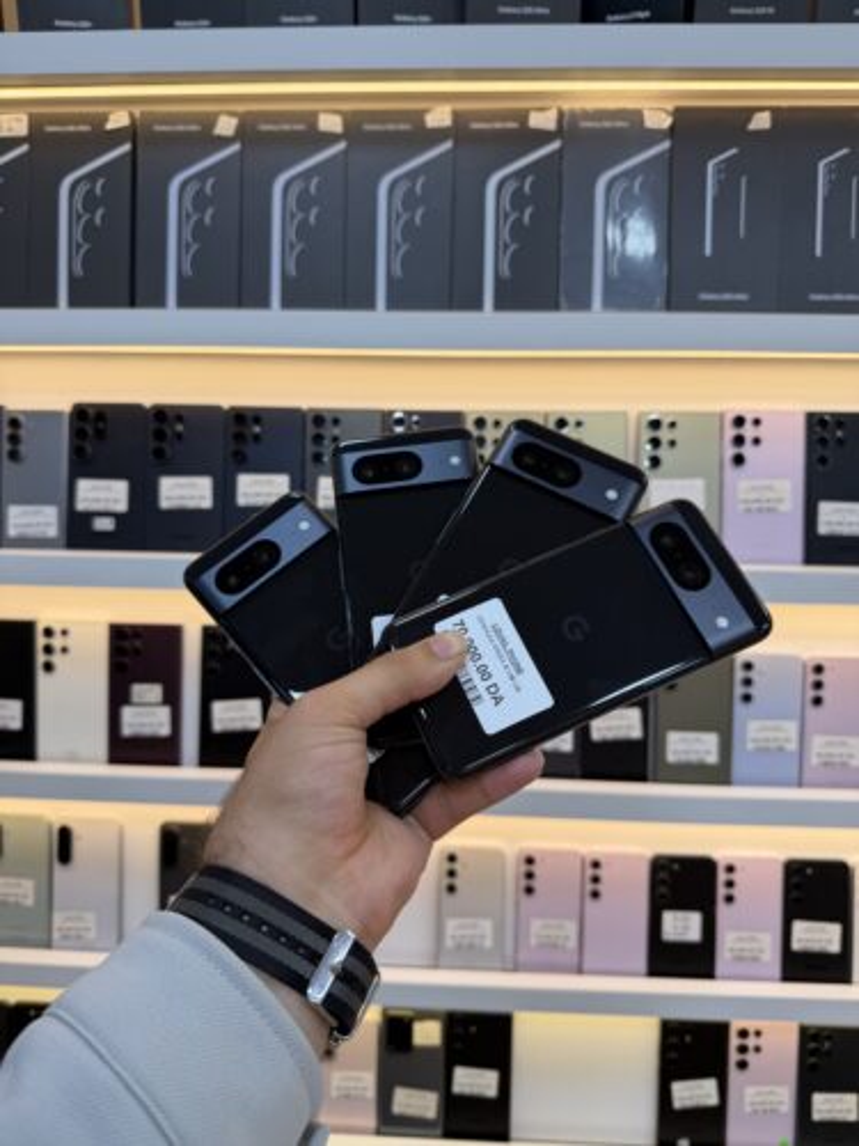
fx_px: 794
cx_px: 430
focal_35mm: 24
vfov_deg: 71.6
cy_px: 573
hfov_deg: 56.8
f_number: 1.78
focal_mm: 6.76
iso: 80
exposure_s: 1/403
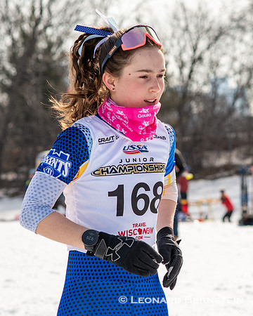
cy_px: 171
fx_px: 1818
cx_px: 170
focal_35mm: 194
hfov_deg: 8.0
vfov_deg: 9.9
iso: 400
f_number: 5
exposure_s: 1/2000
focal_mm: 85
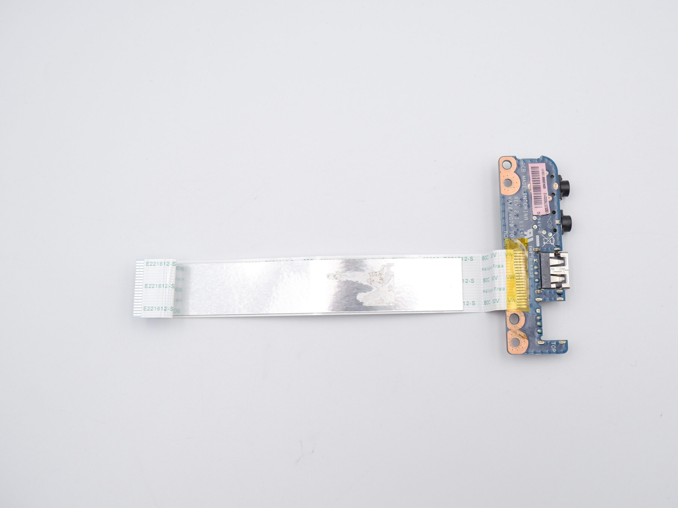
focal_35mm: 38
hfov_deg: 48.9
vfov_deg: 37.7
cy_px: 253
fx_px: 744
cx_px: 366
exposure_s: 1/320
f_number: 5.6
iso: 800
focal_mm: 23.5
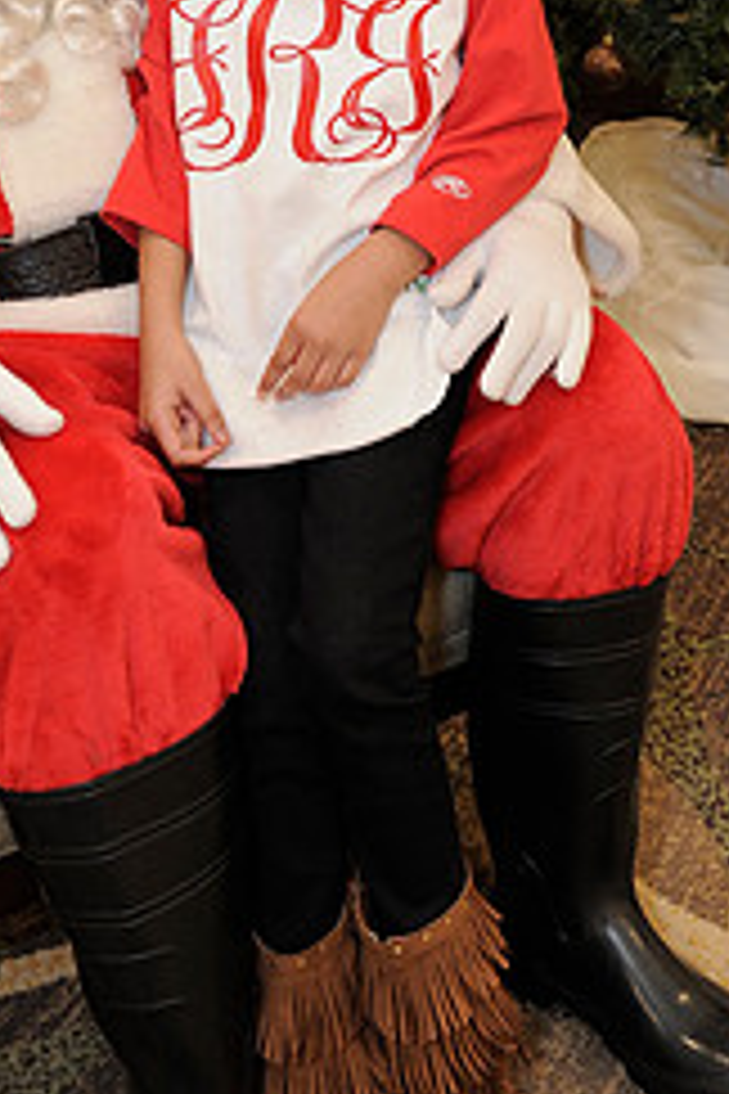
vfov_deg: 25.9
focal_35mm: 74
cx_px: 342
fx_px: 2248
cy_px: -14
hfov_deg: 18.4
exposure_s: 1/100
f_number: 4
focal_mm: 31
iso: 1600
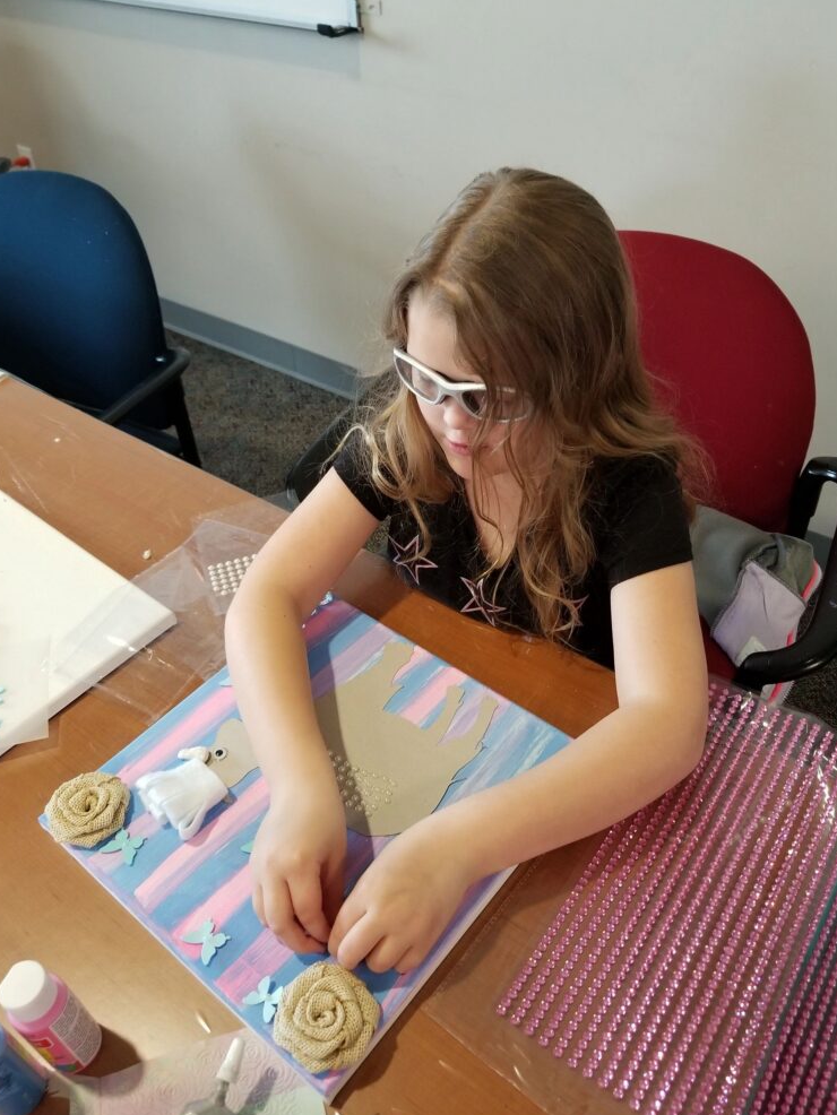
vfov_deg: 65.3
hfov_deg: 51.4
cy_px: 552
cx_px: 420
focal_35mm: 27
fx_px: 870
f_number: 1.7
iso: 320
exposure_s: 1/60
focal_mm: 4.25
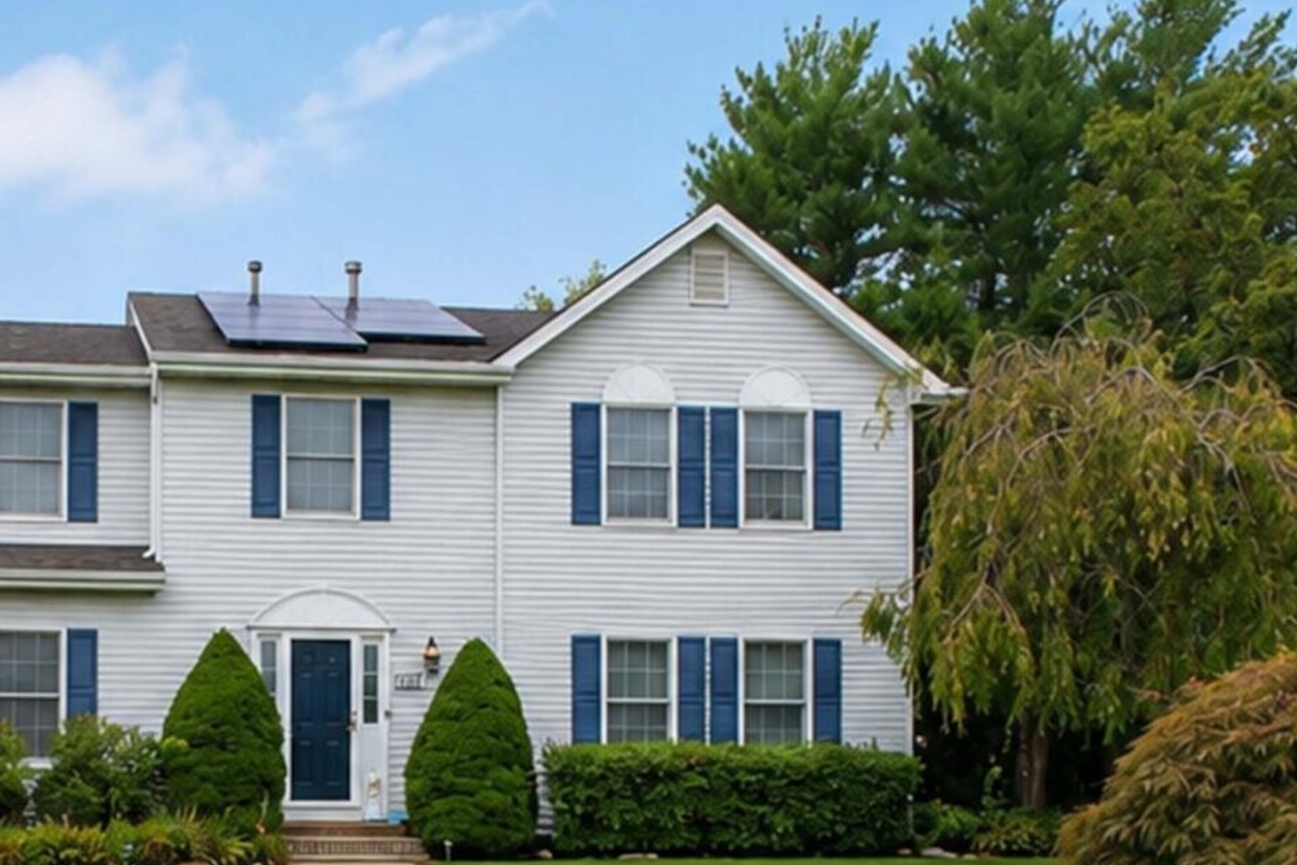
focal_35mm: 41
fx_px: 1477
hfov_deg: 44.7
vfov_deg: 31.6
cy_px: 712
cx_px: 228
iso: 800
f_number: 8
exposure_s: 1/125
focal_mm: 10
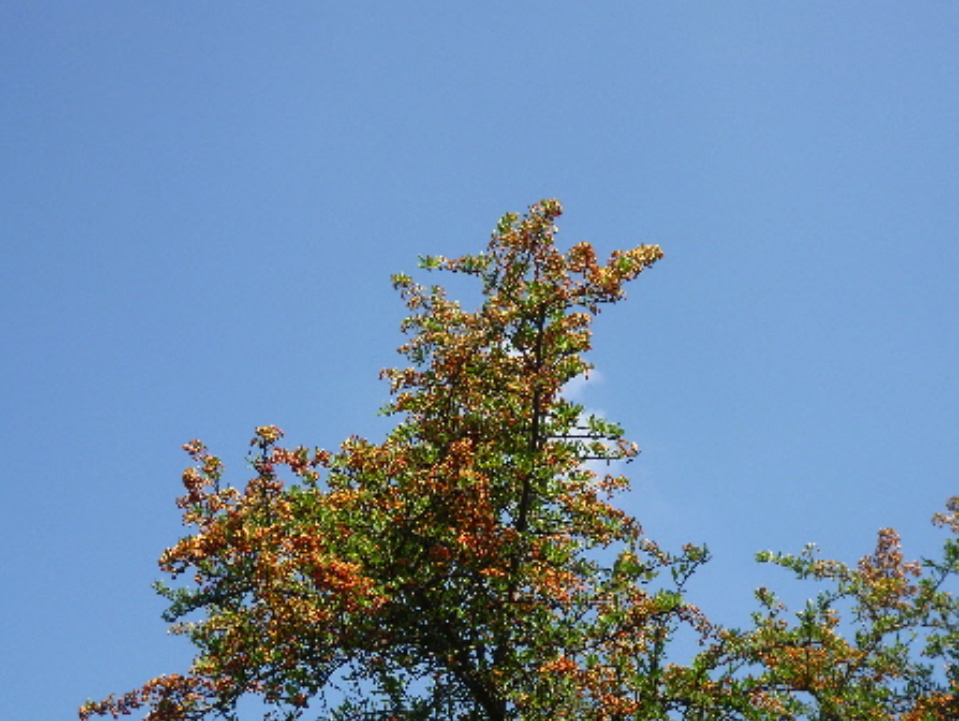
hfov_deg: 33.8
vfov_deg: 25.7
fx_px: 1580
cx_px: 496
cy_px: 347
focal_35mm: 57
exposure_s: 1/640
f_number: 3.5
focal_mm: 9
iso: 100
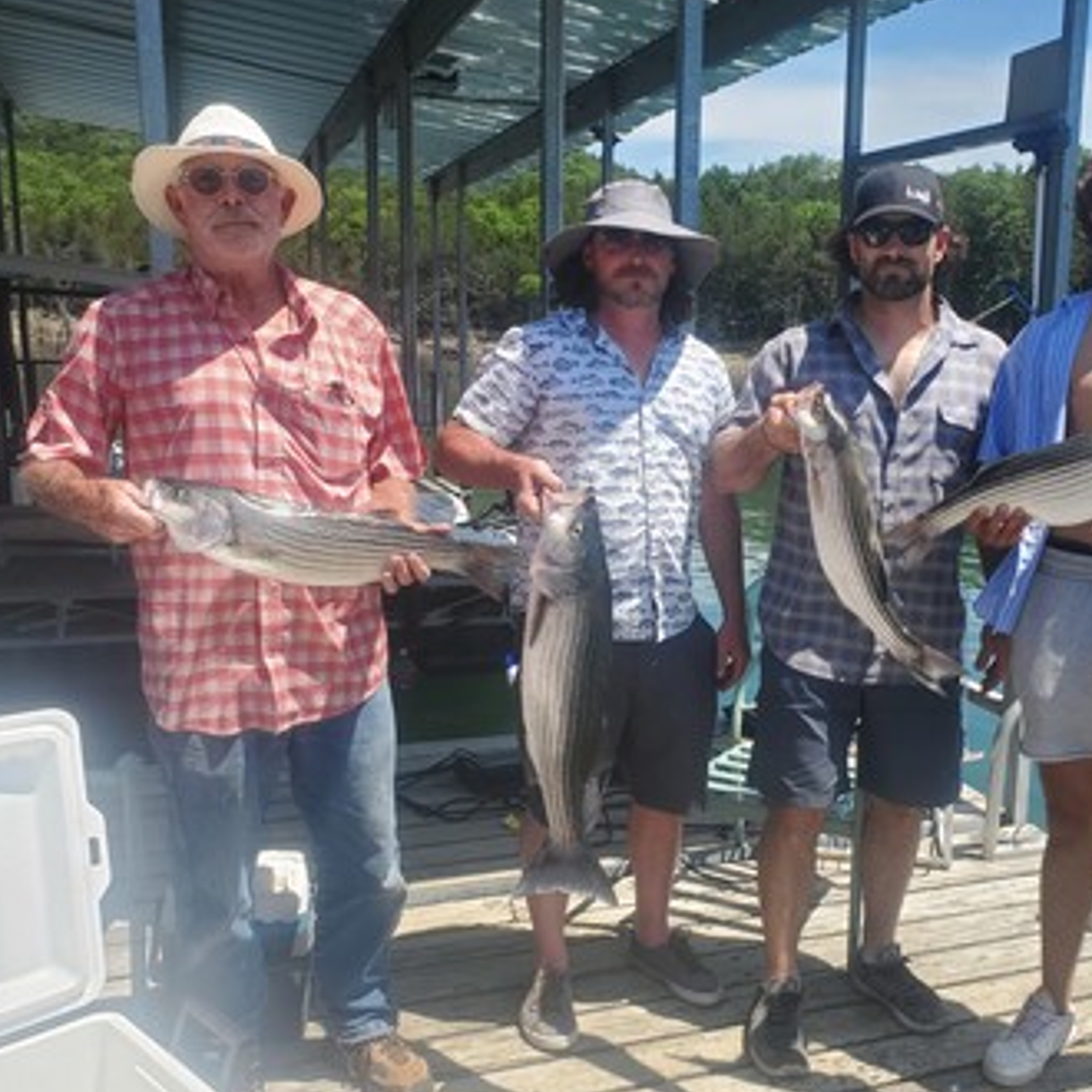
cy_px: 556
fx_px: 1213
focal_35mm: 34
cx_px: 758
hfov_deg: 47.4
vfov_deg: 48.4
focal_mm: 4.3
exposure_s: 1/1076
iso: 50
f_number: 2.4
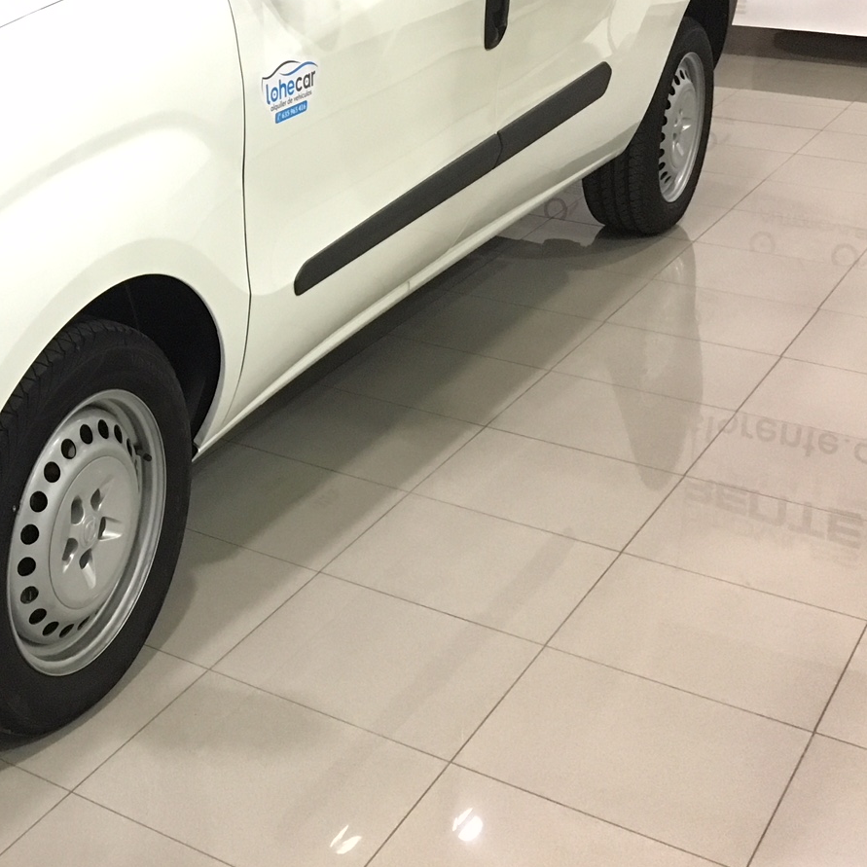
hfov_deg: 27.2
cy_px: 143
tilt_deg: -14.7
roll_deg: +0.7
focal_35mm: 58
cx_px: -79
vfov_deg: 28.7
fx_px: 1644
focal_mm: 4.15
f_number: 2.2
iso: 200
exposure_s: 1/25
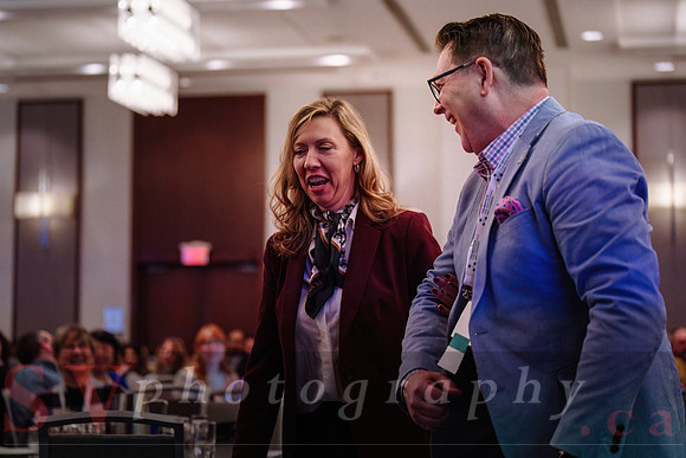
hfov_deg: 27.3
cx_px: 343
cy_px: 222
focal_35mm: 74
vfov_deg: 18.4
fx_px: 1412
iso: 2500
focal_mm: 70
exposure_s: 1/200
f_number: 2.8
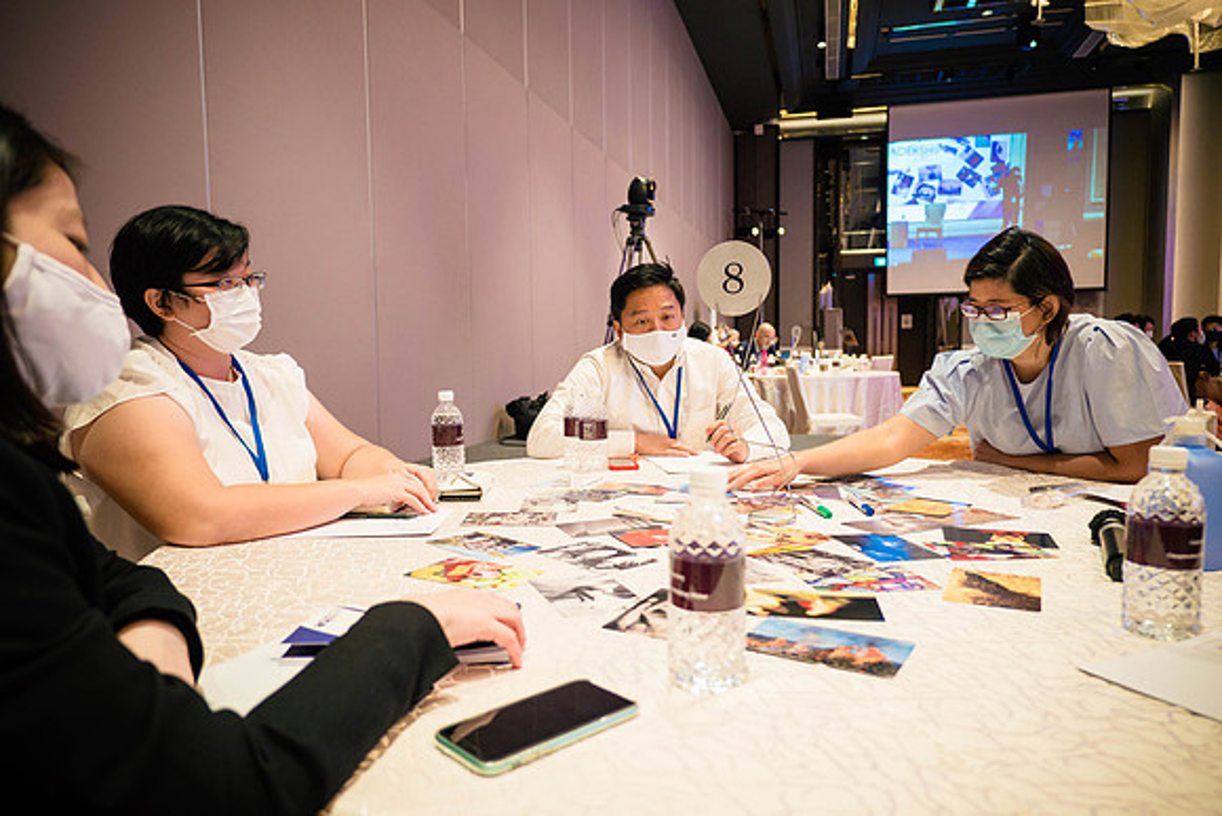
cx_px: 611
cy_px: 408
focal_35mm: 25
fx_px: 847
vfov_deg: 51.4
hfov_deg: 71.6
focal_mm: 12
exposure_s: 1/100
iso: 640
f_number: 1.7
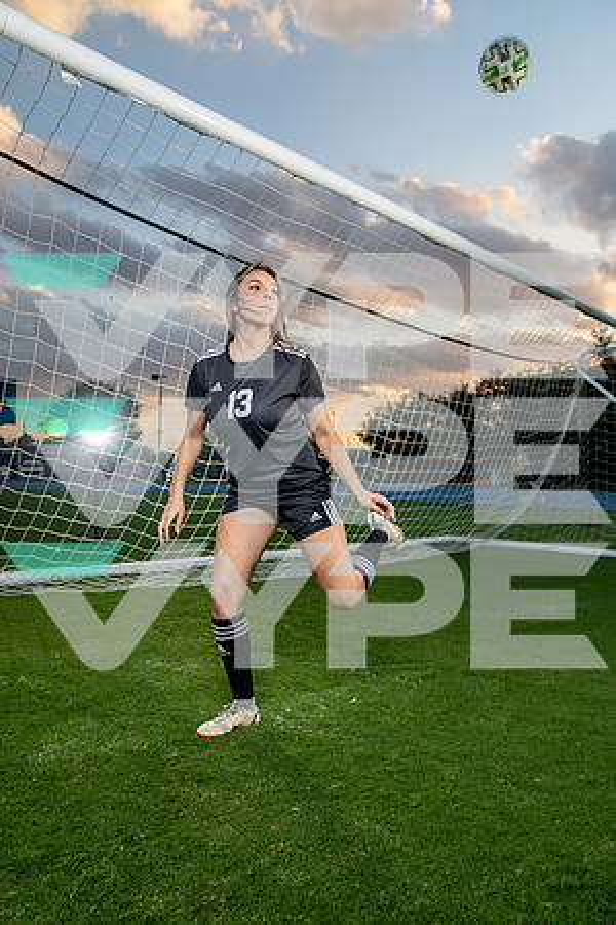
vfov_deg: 69.4
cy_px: 462
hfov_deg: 49.6
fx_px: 667
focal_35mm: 26
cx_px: 308
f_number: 4
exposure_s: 1/250
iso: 160
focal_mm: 26
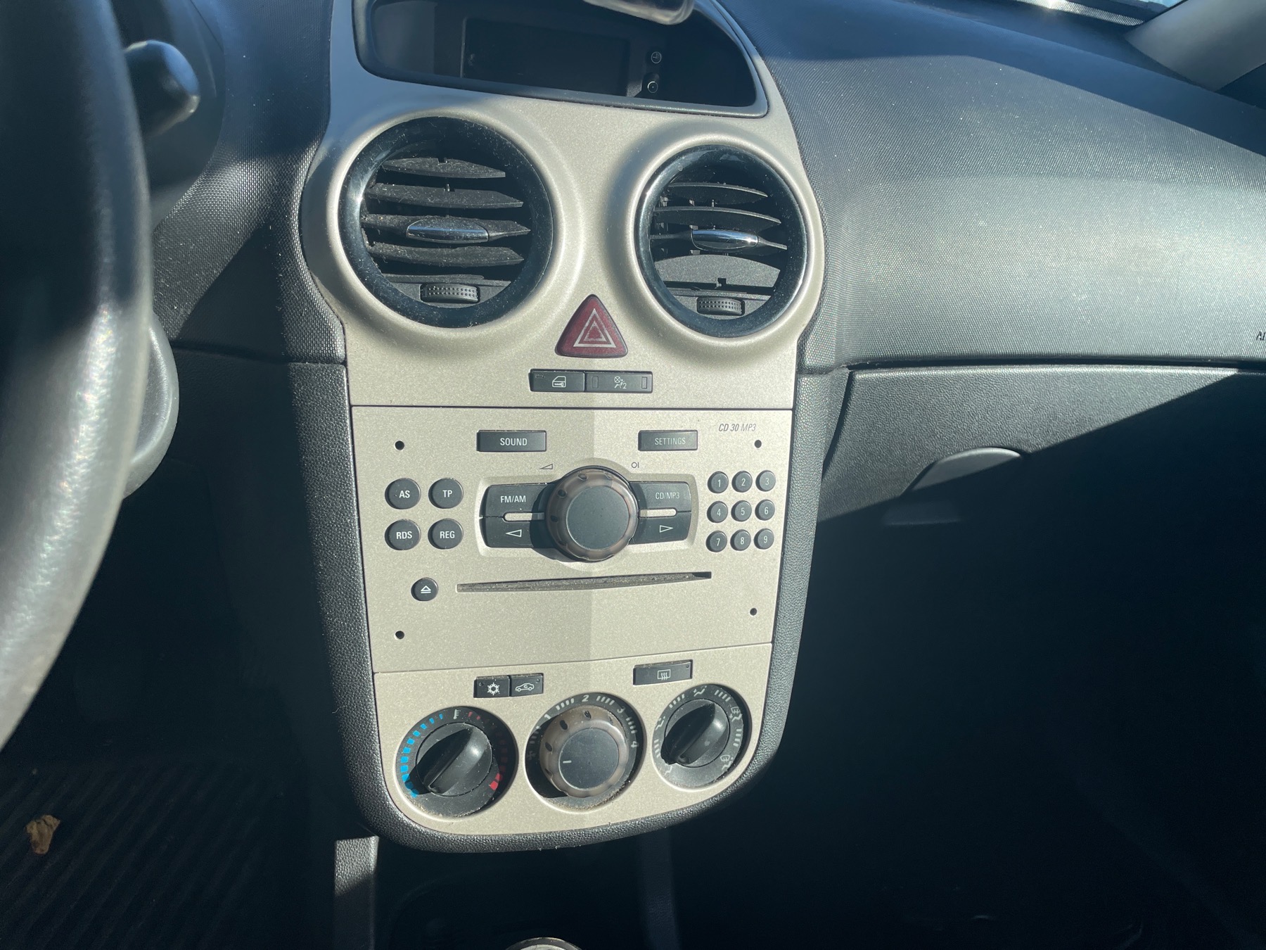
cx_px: 633
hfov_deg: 67.3
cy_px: 475
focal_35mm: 26
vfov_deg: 53.1
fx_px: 951
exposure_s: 1/1667
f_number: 1.6
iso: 32
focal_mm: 4.2
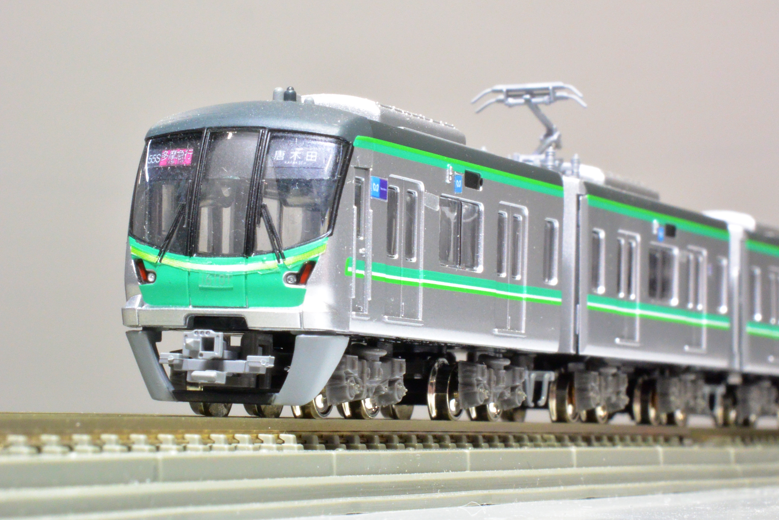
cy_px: 261
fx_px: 2575
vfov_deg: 11.5
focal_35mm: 119
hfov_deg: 17.2
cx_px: 372
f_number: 22
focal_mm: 40
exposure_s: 1/2.5
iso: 800
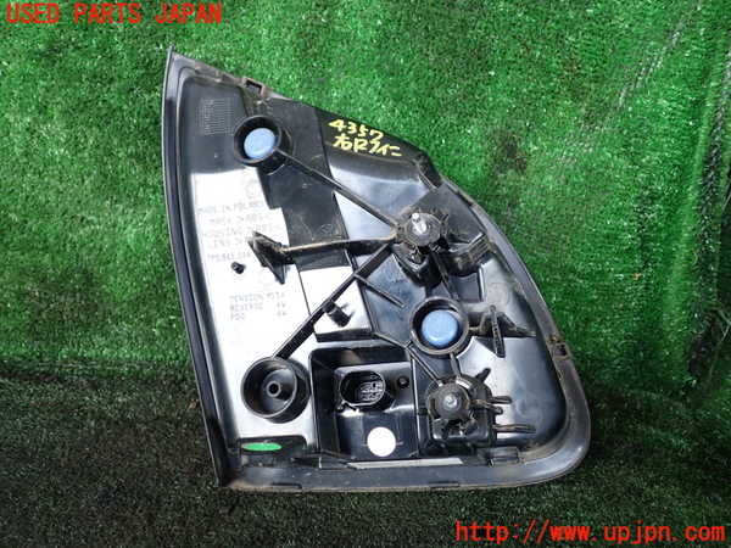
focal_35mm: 30
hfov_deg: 60.0
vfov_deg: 46.8
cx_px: 366
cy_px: 274
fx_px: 634
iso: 200
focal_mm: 5.4
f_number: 2.3
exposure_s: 1/60
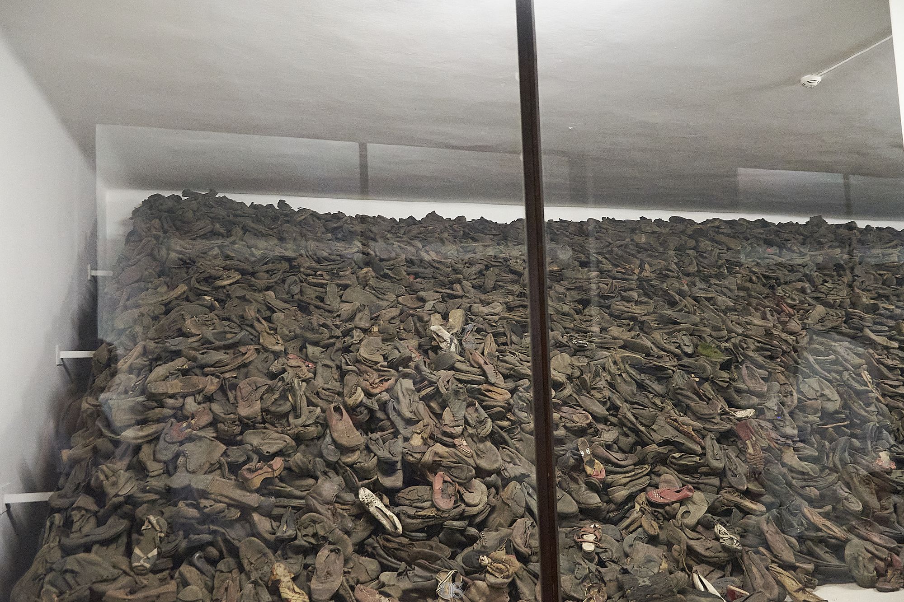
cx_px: 452
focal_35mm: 27
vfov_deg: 47.9
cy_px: 301
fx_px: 678
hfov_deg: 67.4
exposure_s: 1/60
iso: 10000
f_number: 3.5
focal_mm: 18
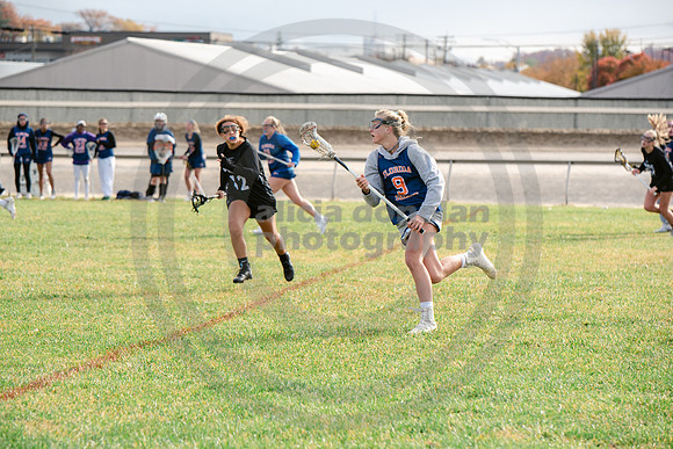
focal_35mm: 154
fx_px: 2872
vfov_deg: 8.9
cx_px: 348
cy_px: 224
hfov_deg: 13.4
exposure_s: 1/1600
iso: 400
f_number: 5
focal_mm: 145
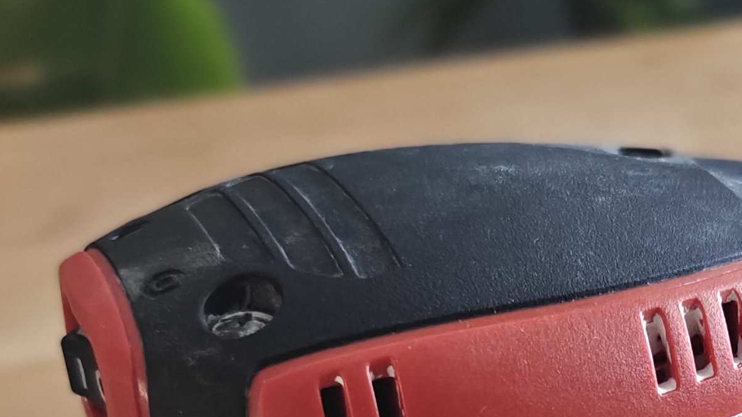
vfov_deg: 13.0
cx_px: 704
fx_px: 1692
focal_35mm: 86
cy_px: 689
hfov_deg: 23.9
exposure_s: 1/52
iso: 2500
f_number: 4
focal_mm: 6.06
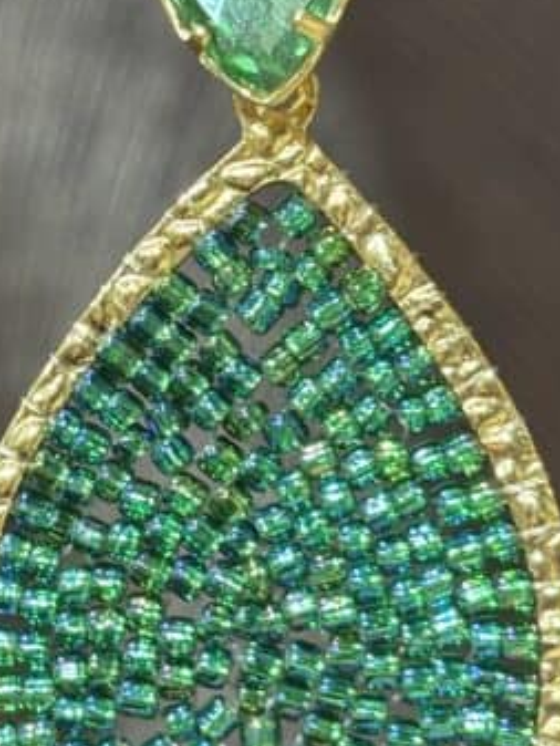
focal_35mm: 158
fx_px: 3406
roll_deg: -0.4
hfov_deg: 9.3
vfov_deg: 12.5
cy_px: 303
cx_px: -15
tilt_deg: -1.8
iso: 50
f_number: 1.6
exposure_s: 1/50
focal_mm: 5.96
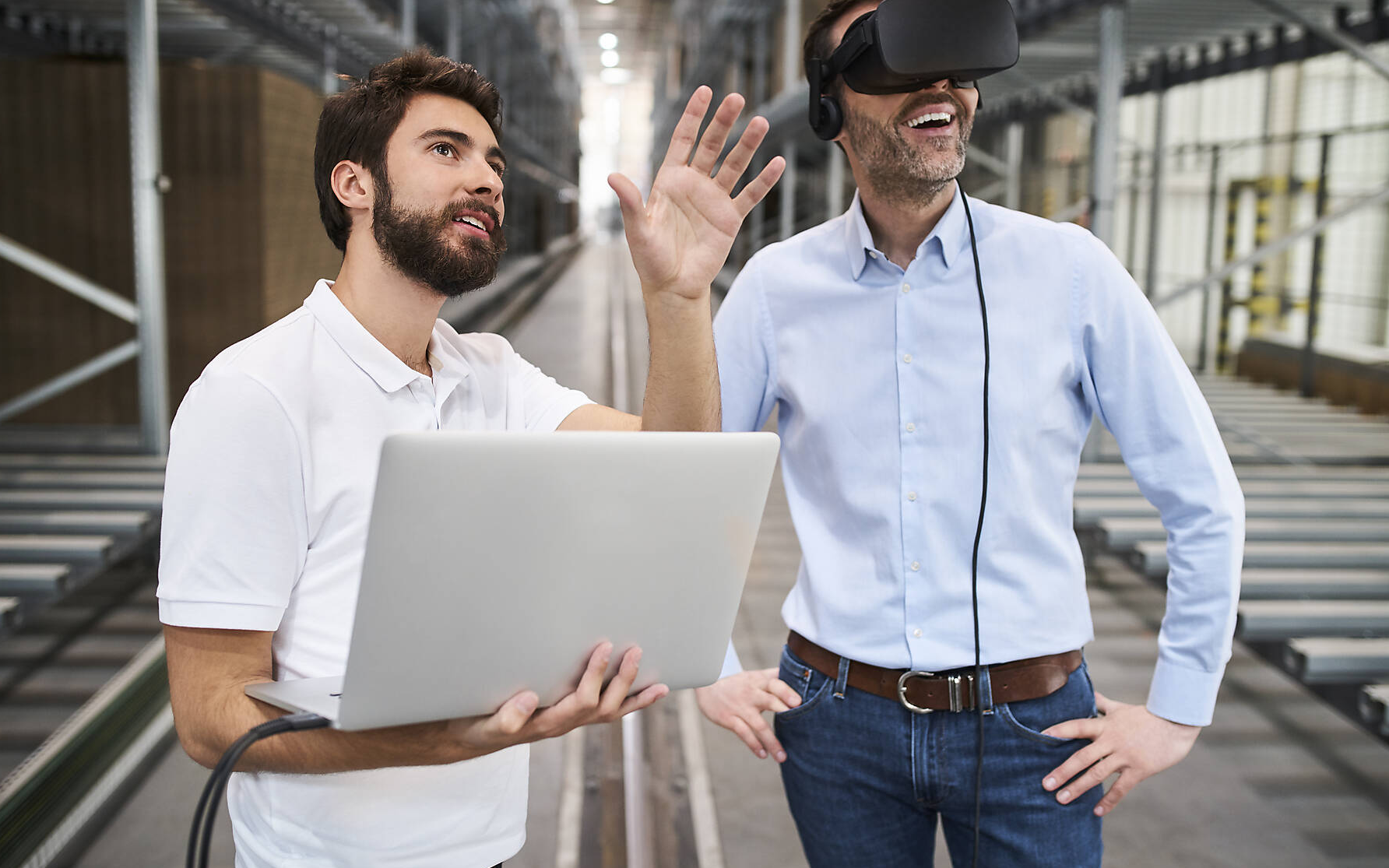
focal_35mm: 36
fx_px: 1363
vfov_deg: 35.3
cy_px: 404
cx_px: 696
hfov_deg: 54.0
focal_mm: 35
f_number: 2.2
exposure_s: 1/200
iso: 800
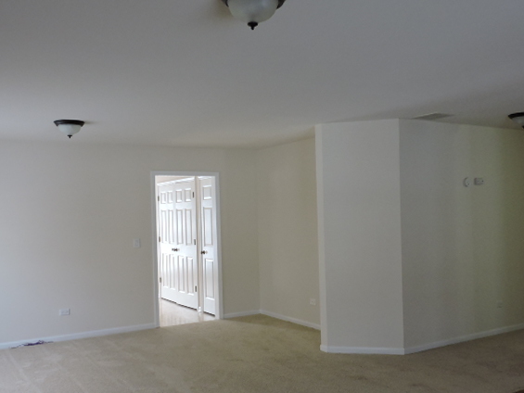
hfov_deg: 53.9
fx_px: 515
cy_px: 215
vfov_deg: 41.8
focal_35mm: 34
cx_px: 237
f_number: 3.1
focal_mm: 5.4
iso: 400
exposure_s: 1/125
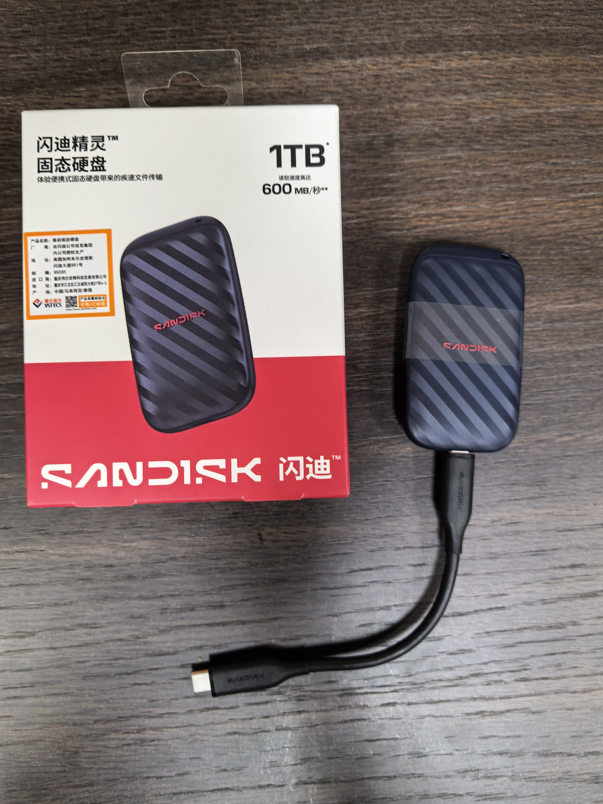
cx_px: 310
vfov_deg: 69.4
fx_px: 581
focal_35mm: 25
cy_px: 389
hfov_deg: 54.9
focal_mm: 8.5
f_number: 2
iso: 250
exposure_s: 1/50
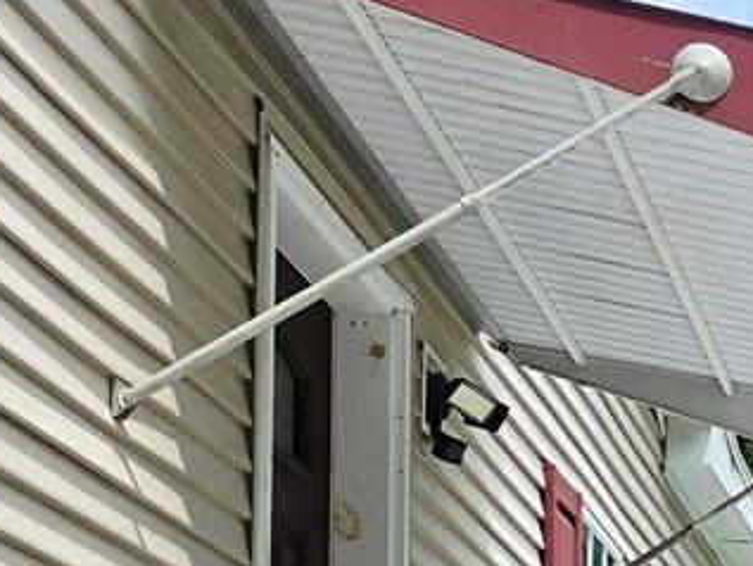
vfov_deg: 11.8
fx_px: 2524
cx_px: 1525
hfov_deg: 14.1
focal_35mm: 116
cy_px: 1025
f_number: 1.8
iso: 80
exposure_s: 1/10000
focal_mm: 5.4
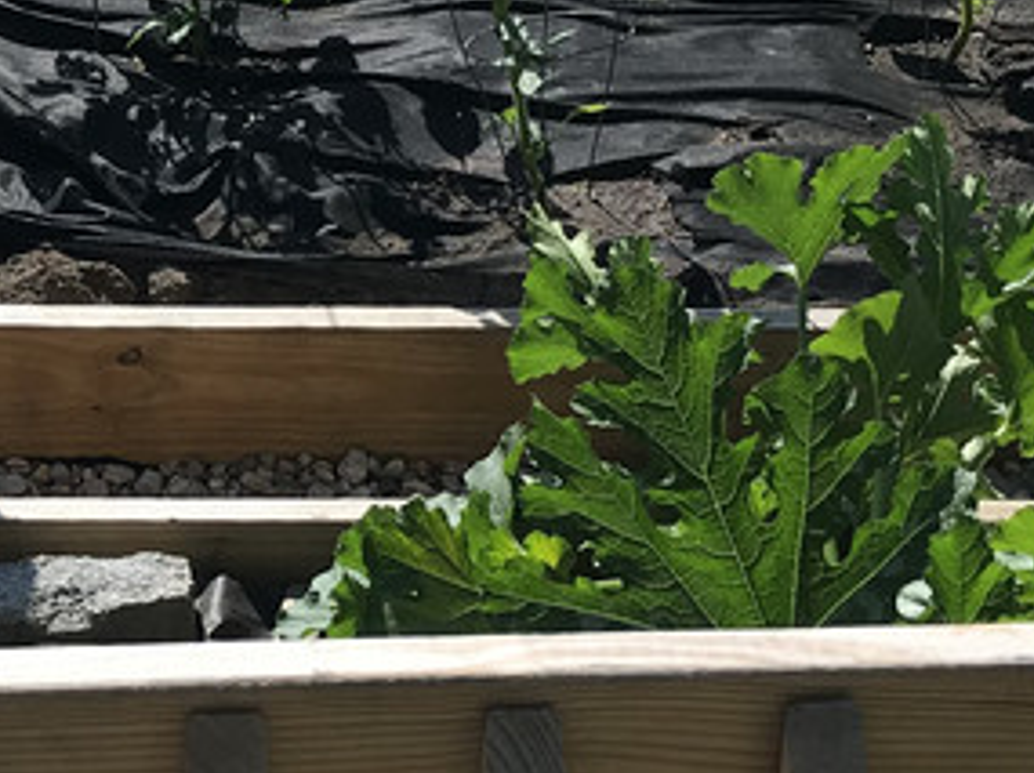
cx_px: 205
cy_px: 229
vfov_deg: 14.0
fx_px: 3132
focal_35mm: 105
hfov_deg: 18.6
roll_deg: +2.6
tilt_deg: -26.2
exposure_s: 1/1742
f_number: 1.8
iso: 20
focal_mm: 3.99
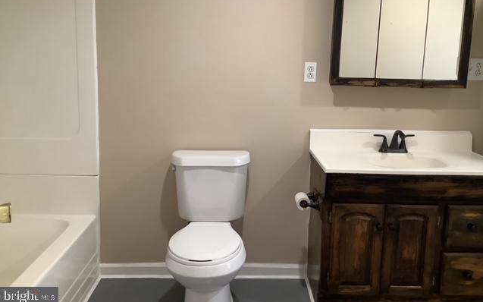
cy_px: 124
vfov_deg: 38.2
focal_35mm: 33
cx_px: 242
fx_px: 434
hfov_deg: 58.1
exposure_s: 1/60
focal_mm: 3.3
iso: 200
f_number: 2.4
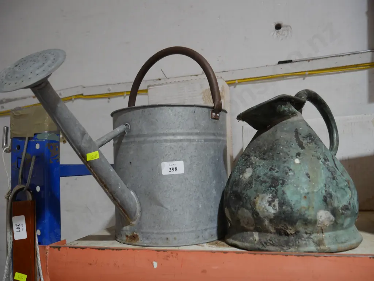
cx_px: 187
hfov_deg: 59.9
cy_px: 140
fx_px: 324
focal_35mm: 30
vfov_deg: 46.8
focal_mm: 15
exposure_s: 1/60
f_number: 3.6
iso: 500
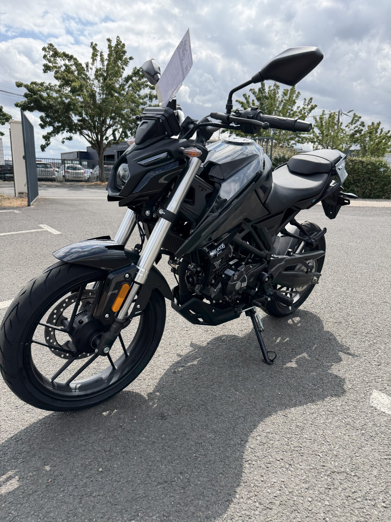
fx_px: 361
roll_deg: -1.7
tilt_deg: -12.0
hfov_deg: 56.8
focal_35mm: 24
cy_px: 261
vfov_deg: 71.6
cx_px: 196
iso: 100
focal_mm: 6.76
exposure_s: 1/4167
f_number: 1.78
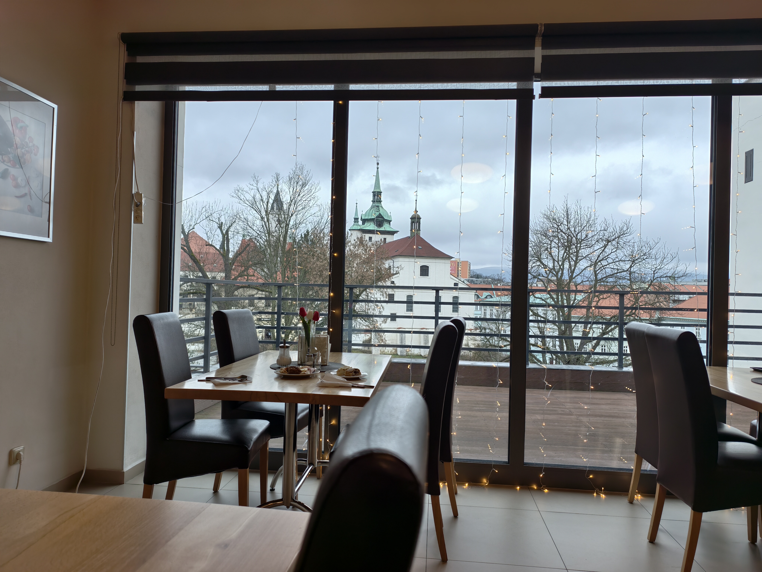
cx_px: 381
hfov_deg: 73.9
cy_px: 286
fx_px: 506
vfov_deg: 58.9
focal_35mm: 23
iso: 71
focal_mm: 6.54
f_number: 1.57
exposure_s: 1/115
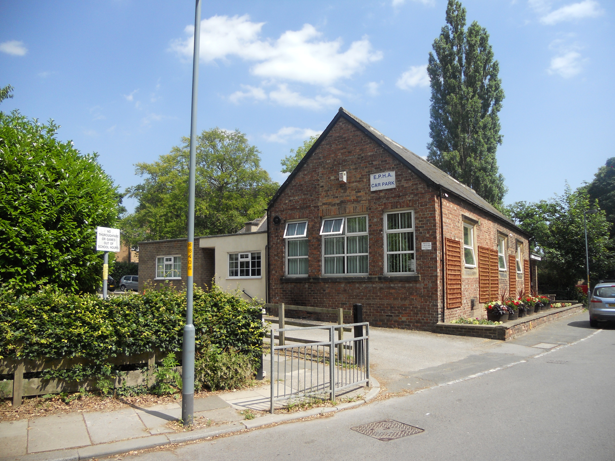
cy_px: 230
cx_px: 308
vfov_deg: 51.4
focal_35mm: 27
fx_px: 480
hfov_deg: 65.3
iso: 80
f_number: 3.2
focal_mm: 4.9
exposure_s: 1/640
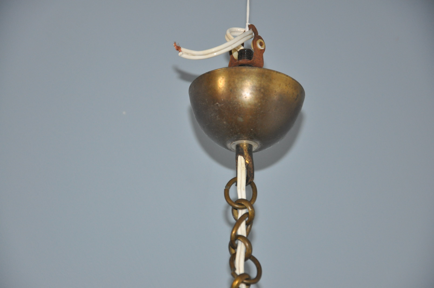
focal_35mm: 147
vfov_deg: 9.3
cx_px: 217
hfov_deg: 14.0
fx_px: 1770
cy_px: 144
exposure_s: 1/60
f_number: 5.6
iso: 800
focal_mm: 98
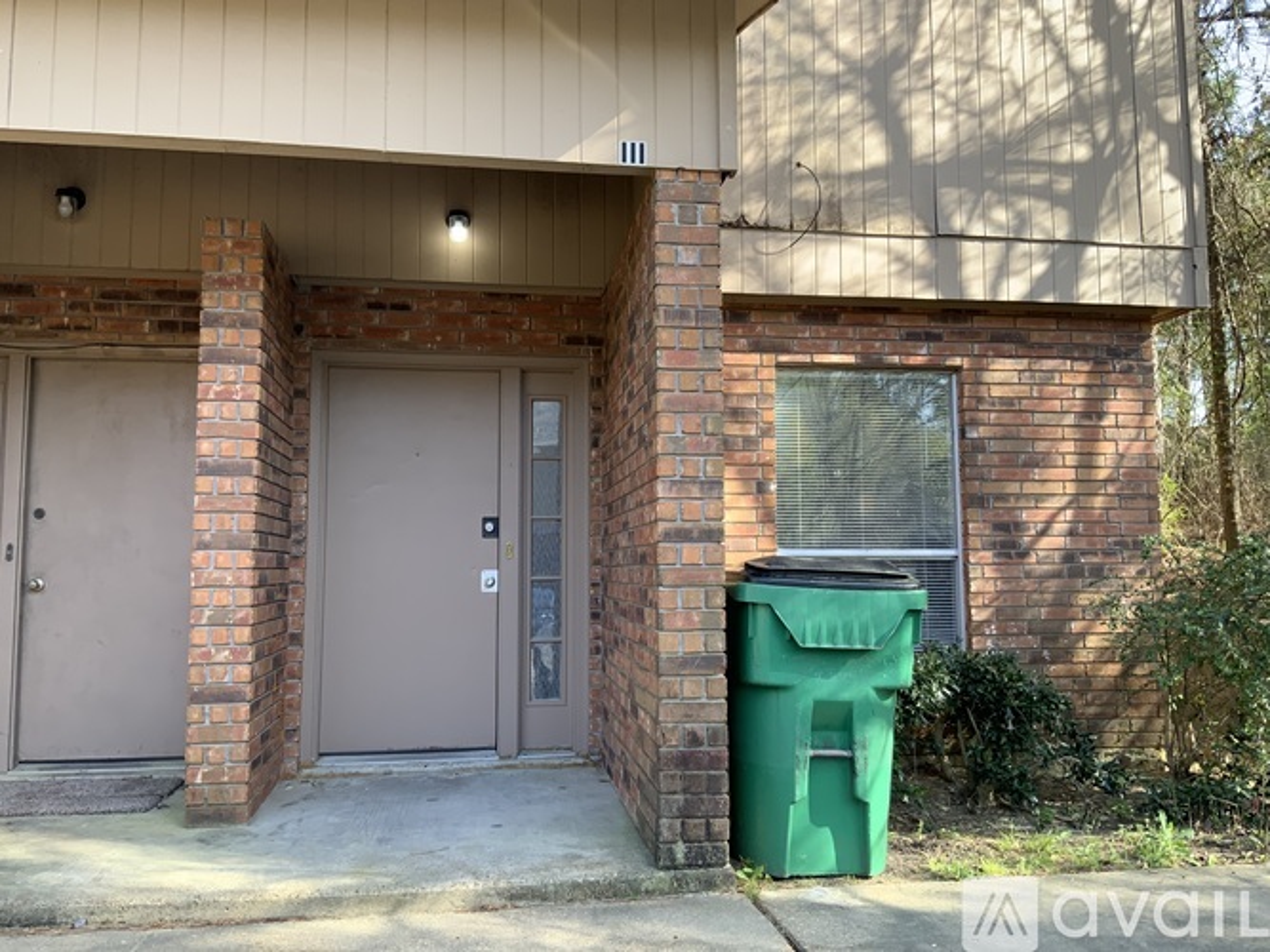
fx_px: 1064
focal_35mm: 29
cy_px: 476
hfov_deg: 61.7
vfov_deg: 48.2
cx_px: 635
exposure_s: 1/145
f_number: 1.8
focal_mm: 3
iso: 16
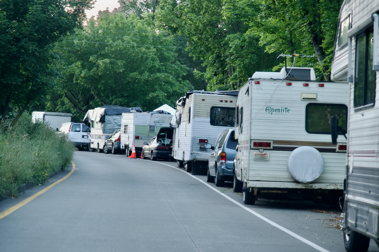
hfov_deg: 17.1
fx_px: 1263
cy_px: 126
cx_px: 190
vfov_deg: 11.4
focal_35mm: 120
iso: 2500
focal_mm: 120
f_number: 5.6
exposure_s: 1/500
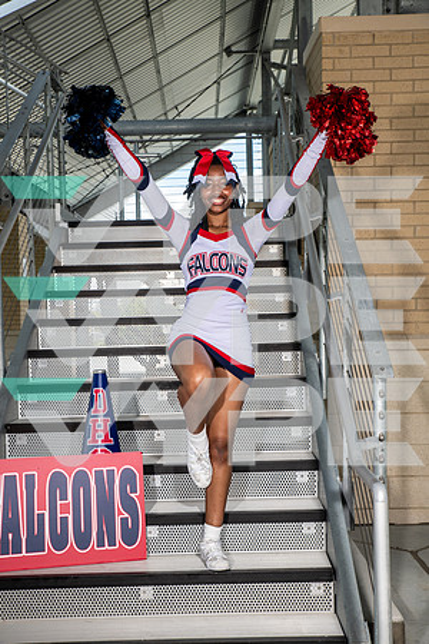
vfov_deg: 38.2
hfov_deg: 26.0
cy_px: 322
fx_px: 929
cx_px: 214
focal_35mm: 52
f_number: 7.1
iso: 200
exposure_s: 1/320
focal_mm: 52
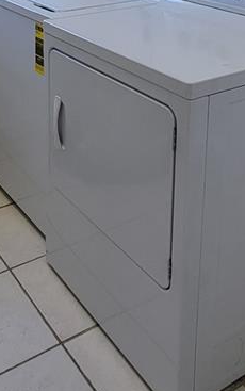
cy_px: -5
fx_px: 480
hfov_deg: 28.0
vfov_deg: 38.9
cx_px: 48
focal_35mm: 45
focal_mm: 2.2
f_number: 2.2
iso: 50
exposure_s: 1/60
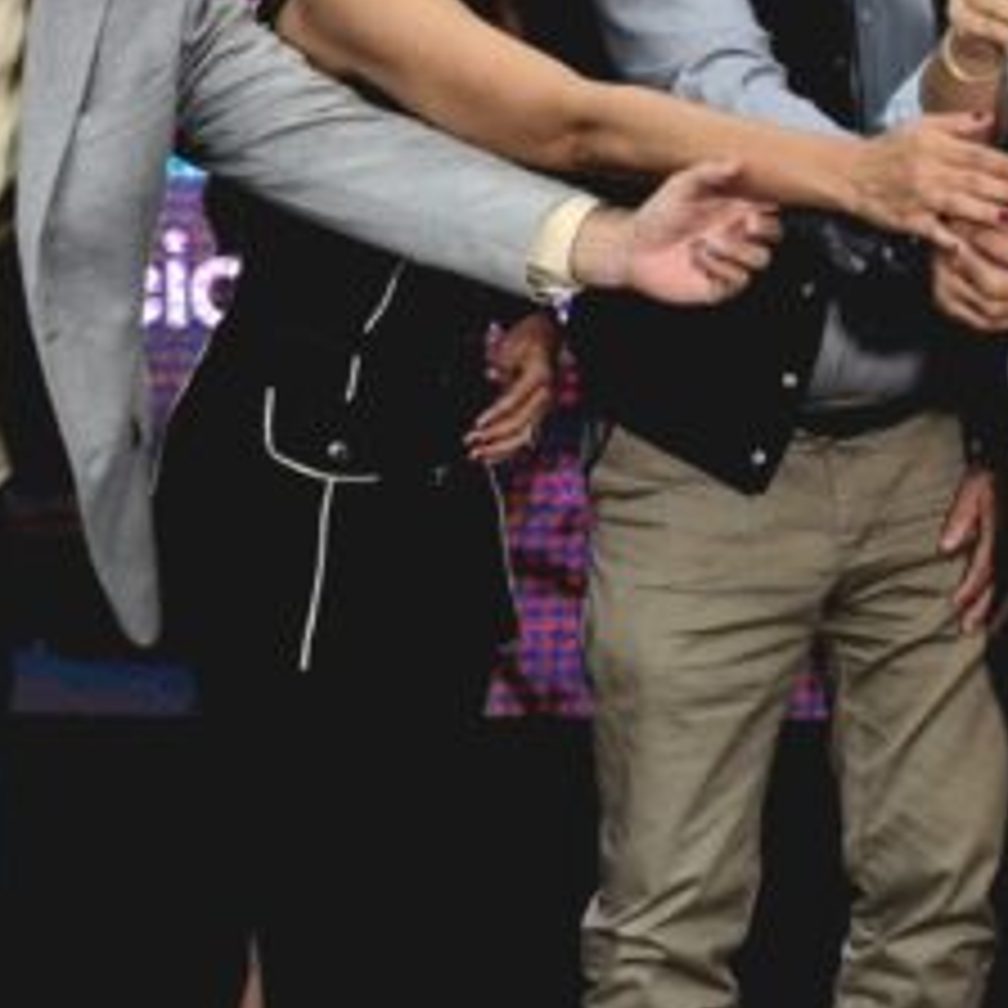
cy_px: 502
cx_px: 1026
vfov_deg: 25.4
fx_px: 2240
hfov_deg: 24.1
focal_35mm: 68
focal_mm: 5.4
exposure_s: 1/120
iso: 125
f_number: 1.8
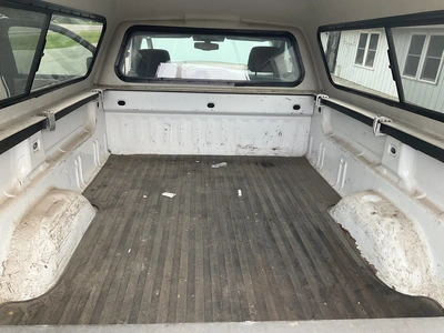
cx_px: 222
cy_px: 166
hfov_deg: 61.7
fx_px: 372
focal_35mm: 29
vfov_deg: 48.2
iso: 50
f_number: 1.8
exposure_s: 1/122
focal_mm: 3
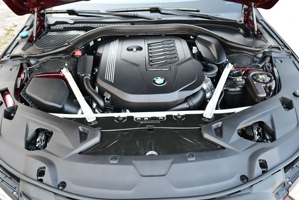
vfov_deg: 36.9
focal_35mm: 36
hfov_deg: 53.1
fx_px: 299
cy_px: 100
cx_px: 150
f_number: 3.5
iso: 800
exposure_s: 1/200
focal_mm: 18
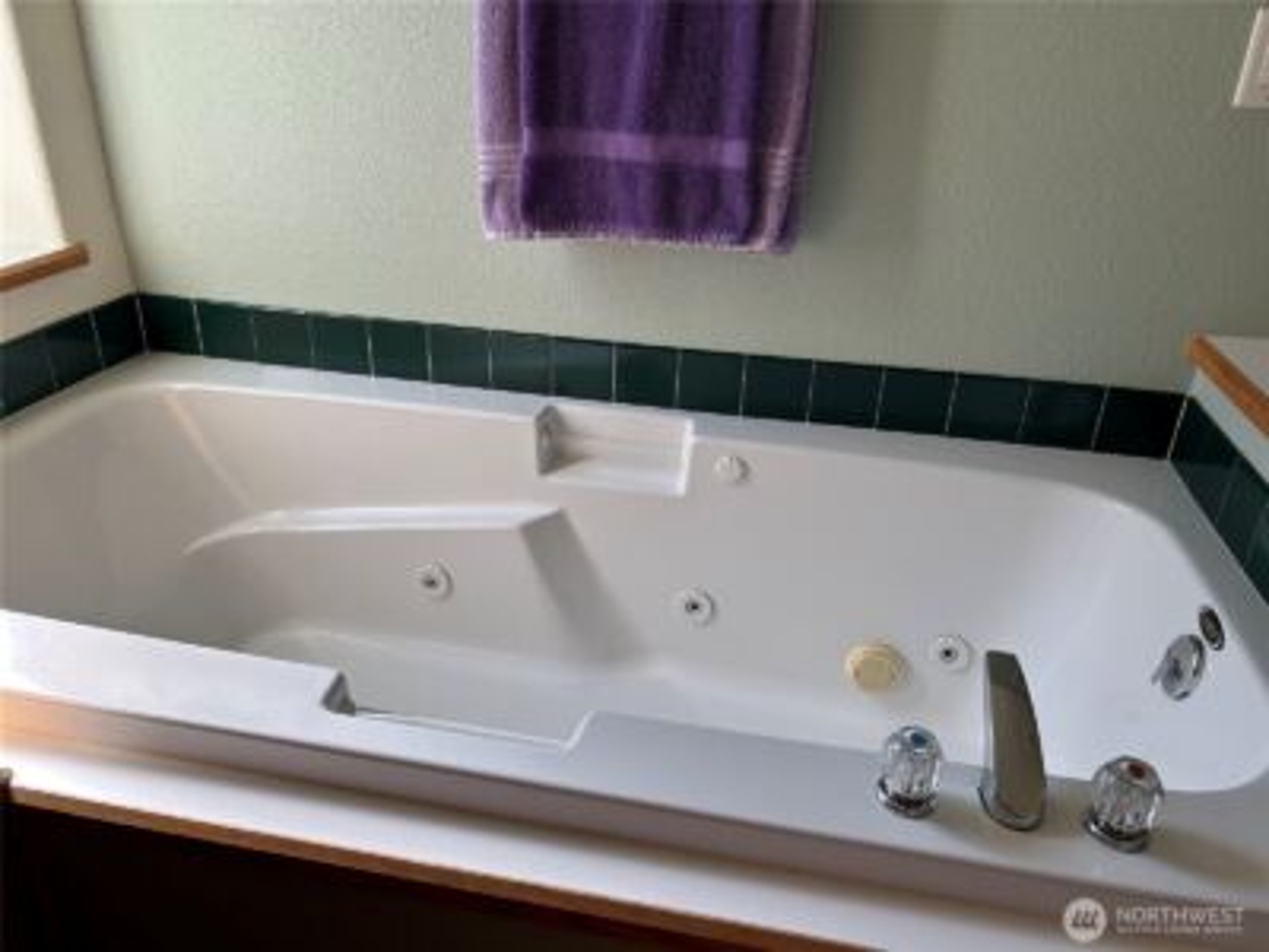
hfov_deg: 67.3
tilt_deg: -26.5
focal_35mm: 26
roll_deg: -1.6
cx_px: 634
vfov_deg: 53.1
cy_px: 476
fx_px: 953
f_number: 1.5
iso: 50
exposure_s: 1/357
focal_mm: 5.7
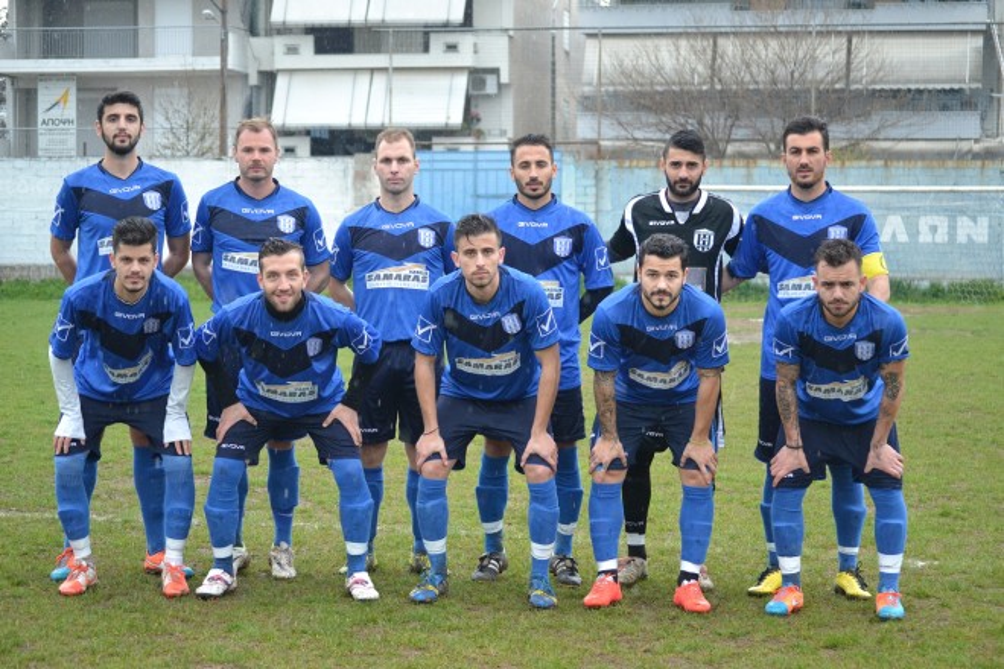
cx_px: 502
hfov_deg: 21.9
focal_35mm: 93
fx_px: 2593
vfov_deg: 14.7
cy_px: 334
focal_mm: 62
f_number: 4.2
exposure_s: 1/500
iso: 1400
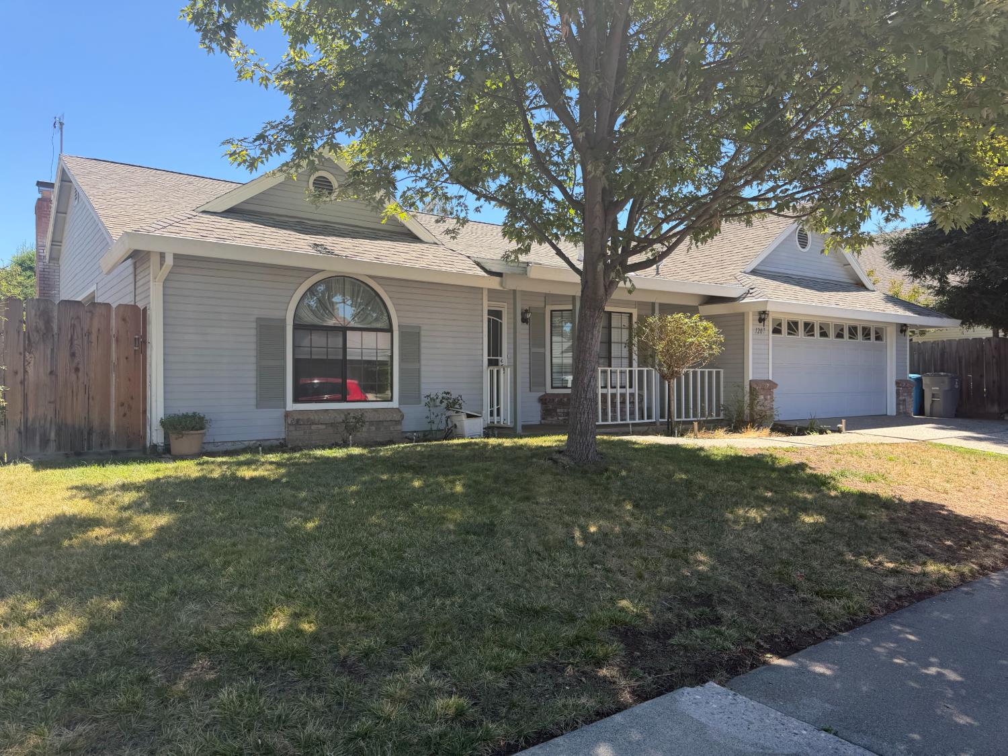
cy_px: 378
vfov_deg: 56.8
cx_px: 504
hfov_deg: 71.6
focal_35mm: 24
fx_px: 699
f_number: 1.78
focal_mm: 6.76
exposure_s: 1/1337
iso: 80
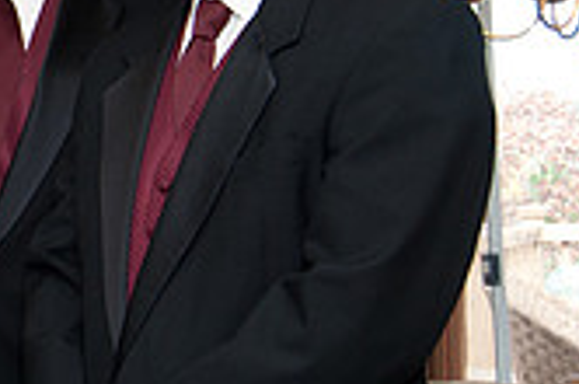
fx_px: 2135
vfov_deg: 10.3
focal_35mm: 133
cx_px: -398
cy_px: 220
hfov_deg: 14.0
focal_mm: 38
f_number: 7.1
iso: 640
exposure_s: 1/60
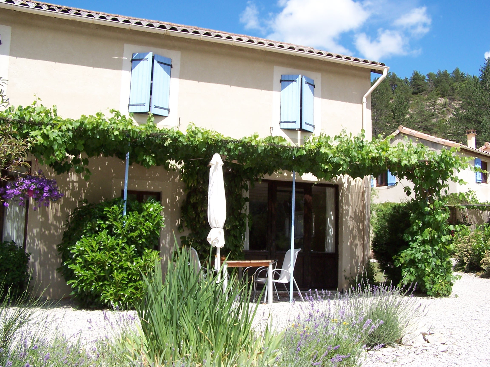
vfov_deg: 37.7
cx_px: 245
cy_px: 184
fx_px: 538
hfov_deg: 49.0
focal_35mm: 38
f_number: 4
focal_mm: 6.3
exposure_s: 1/500
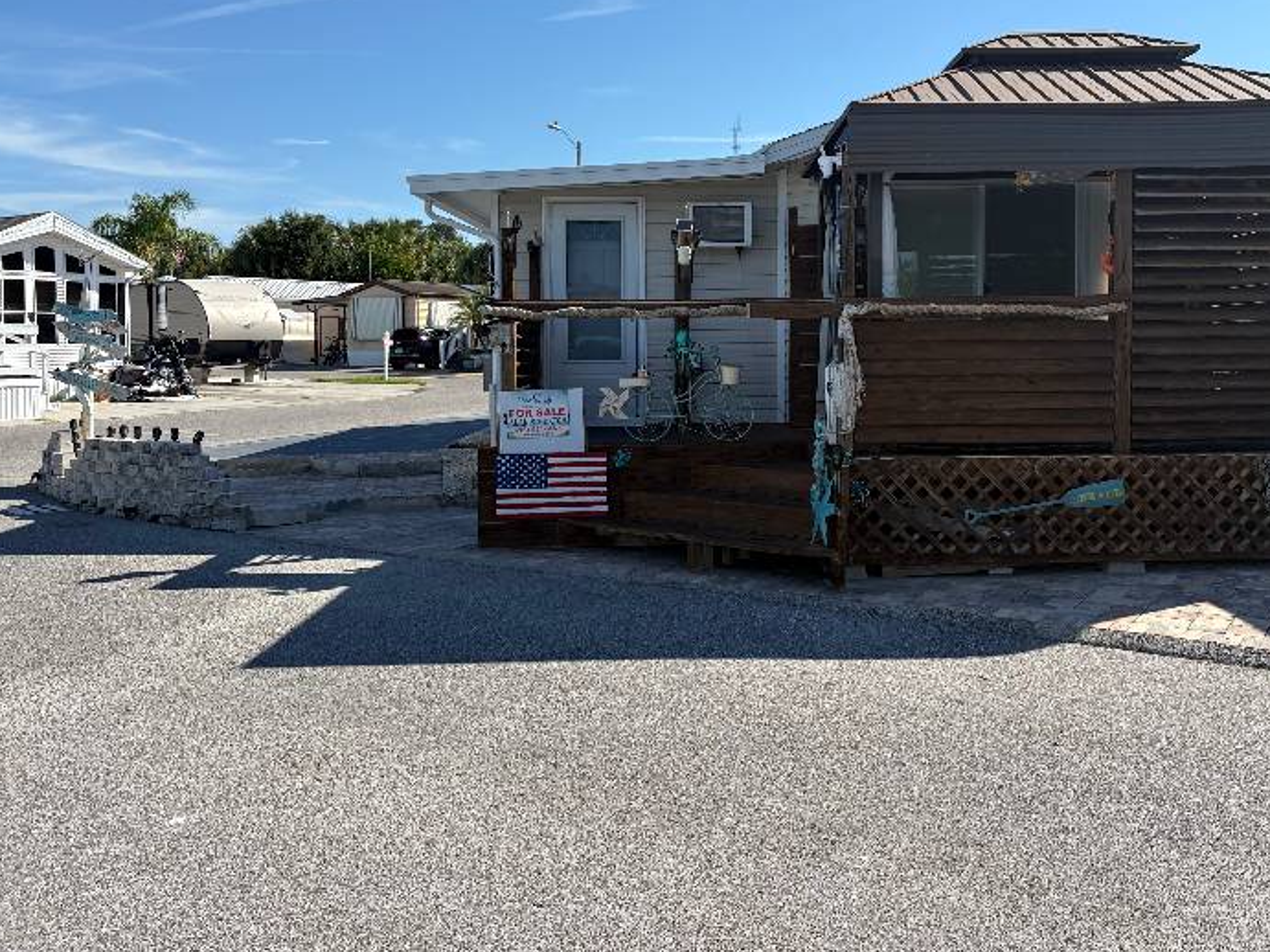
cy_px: 368
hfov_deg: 56.7
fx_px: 1174
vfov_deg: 43.9
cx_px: 693
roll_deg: +0.8
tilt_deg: -2.4
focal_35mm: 32
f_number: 1.6
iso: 50
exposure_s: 1/3448
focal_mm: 5.96
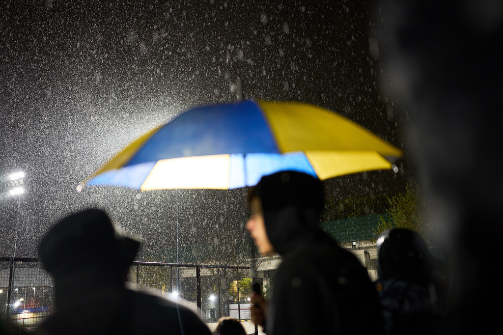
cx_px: 252
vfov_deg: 37.8
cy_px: 168
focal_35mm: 35
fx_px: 489
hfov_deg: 54.4
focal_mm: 35
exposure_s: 1/250
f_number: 1.4
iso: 1250
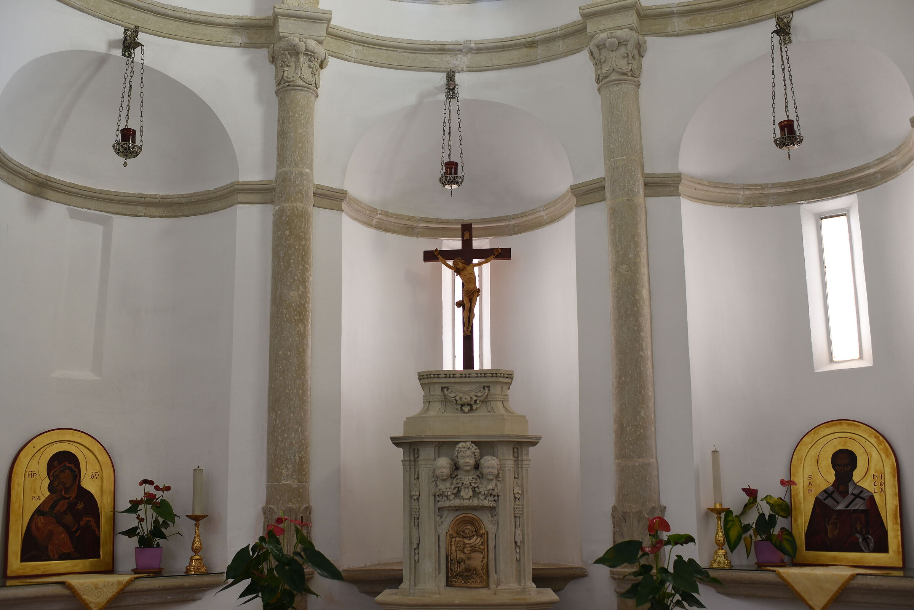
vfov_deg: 37.9
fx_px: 889
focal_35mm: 35
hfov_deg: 54.4
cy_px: 305
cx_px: 457
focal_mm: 35
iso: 500
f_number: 2.8
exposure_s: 1/60
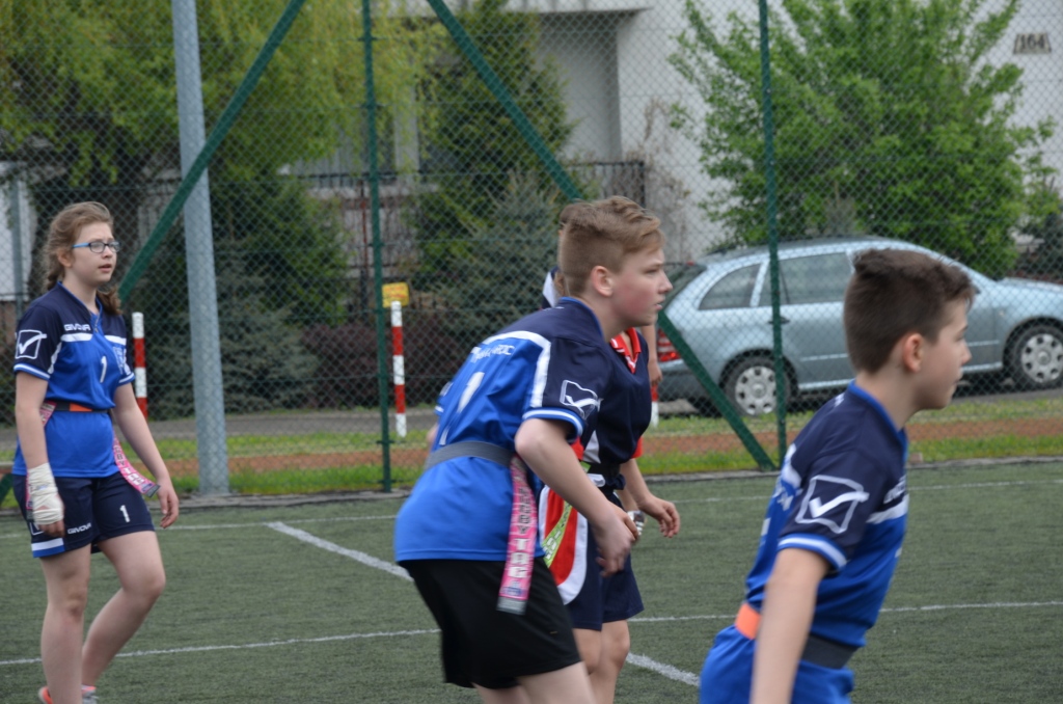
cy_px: 352
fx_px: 4641
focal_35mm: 158
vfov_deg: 8.7
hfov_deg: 13.1
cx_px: 532
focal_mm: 105
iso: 200
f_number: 8
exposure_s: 1/250
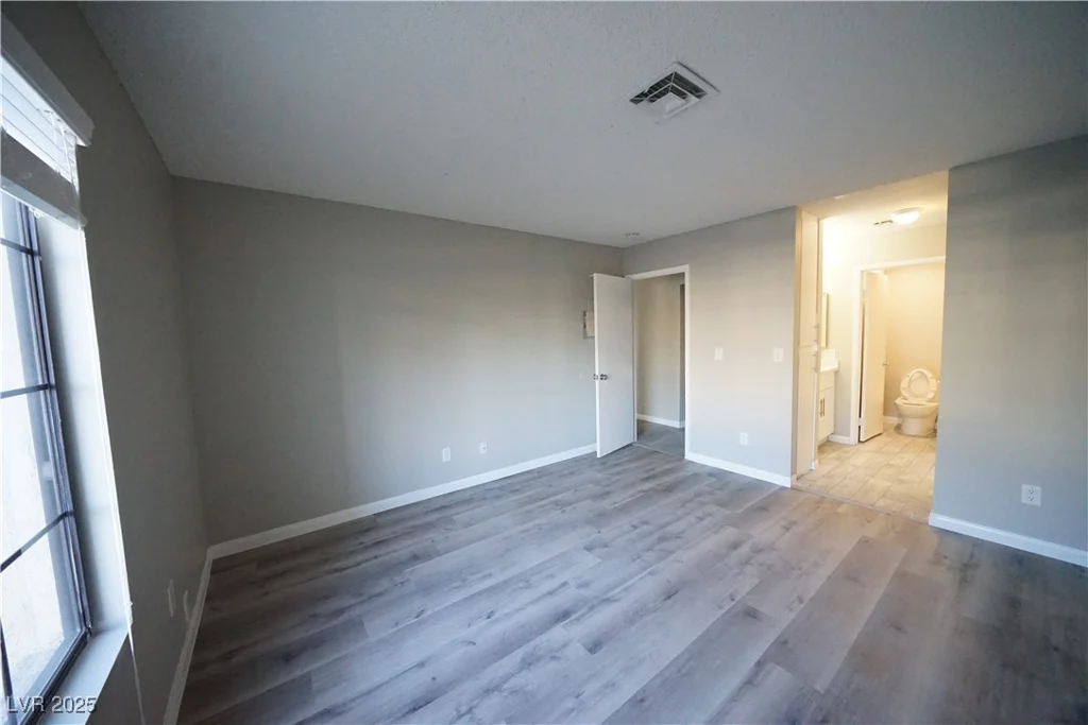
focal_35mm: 12
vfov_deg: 90.0
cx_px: 544
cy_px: 362
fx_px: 363
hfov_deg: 112.6
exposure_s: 1/250
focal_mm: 12
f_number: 6.3
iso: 10000
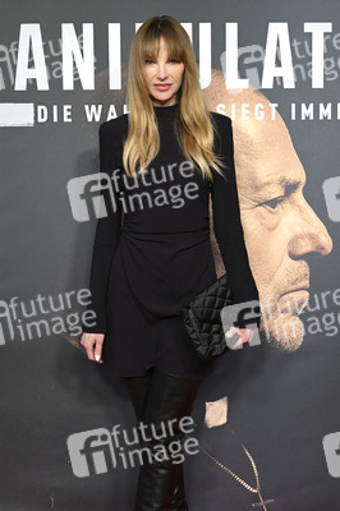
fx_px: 738
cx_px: 170
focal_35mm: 52
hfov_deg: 25.9
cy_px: 256
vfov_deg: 38.2
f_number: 5.6
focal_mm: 52
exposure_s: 1/200
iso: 2000
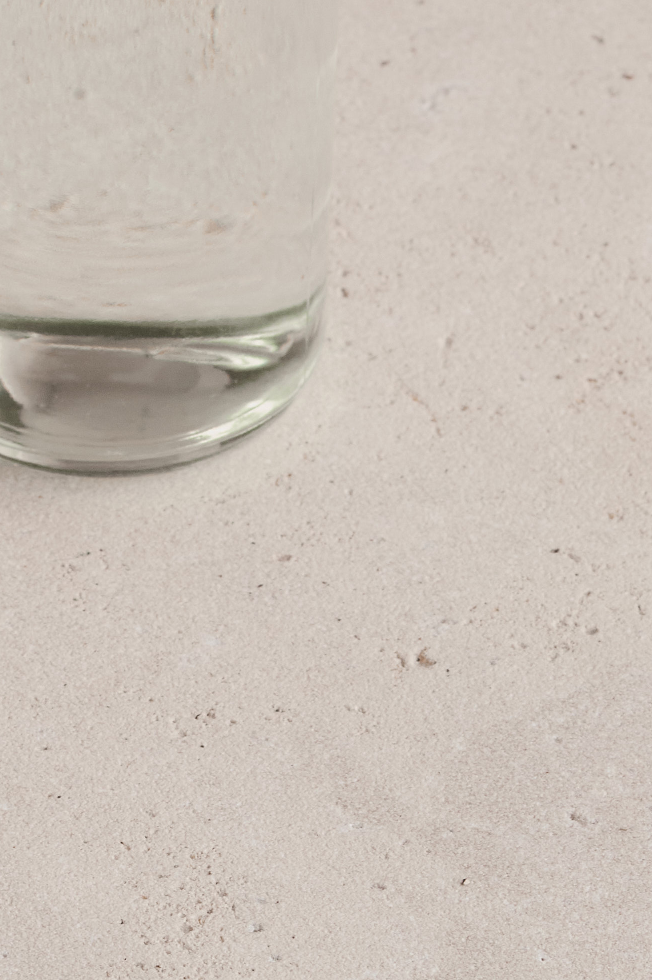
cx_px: -406
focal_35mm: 358
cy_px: -484
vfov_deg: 5.7
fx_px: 9735
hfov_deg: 3.8
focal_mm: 75
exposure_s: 1/100
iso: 640
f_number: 10
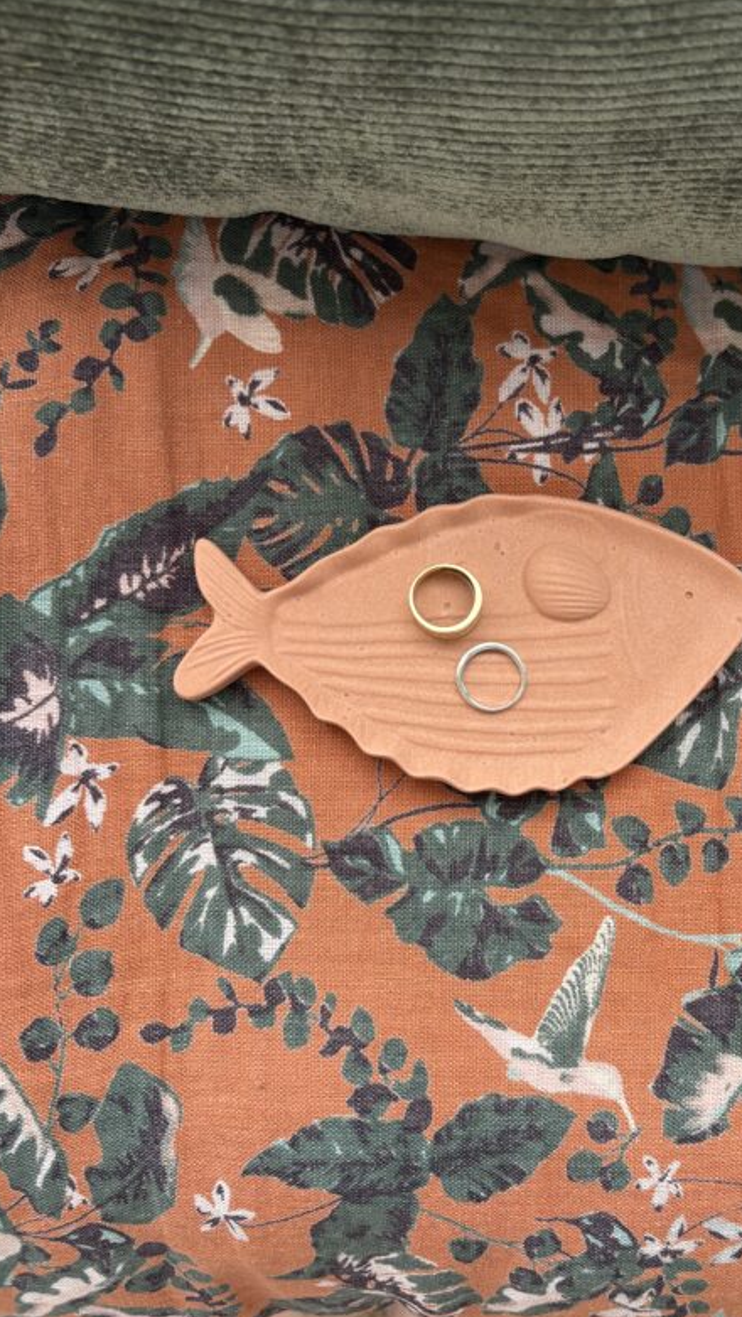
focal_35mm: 29
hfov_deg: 39.7
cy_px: 654
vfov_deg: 66.0
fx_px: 1013
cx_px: 501
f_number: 1.6
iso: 125
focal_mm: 5.96
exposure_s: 1/67
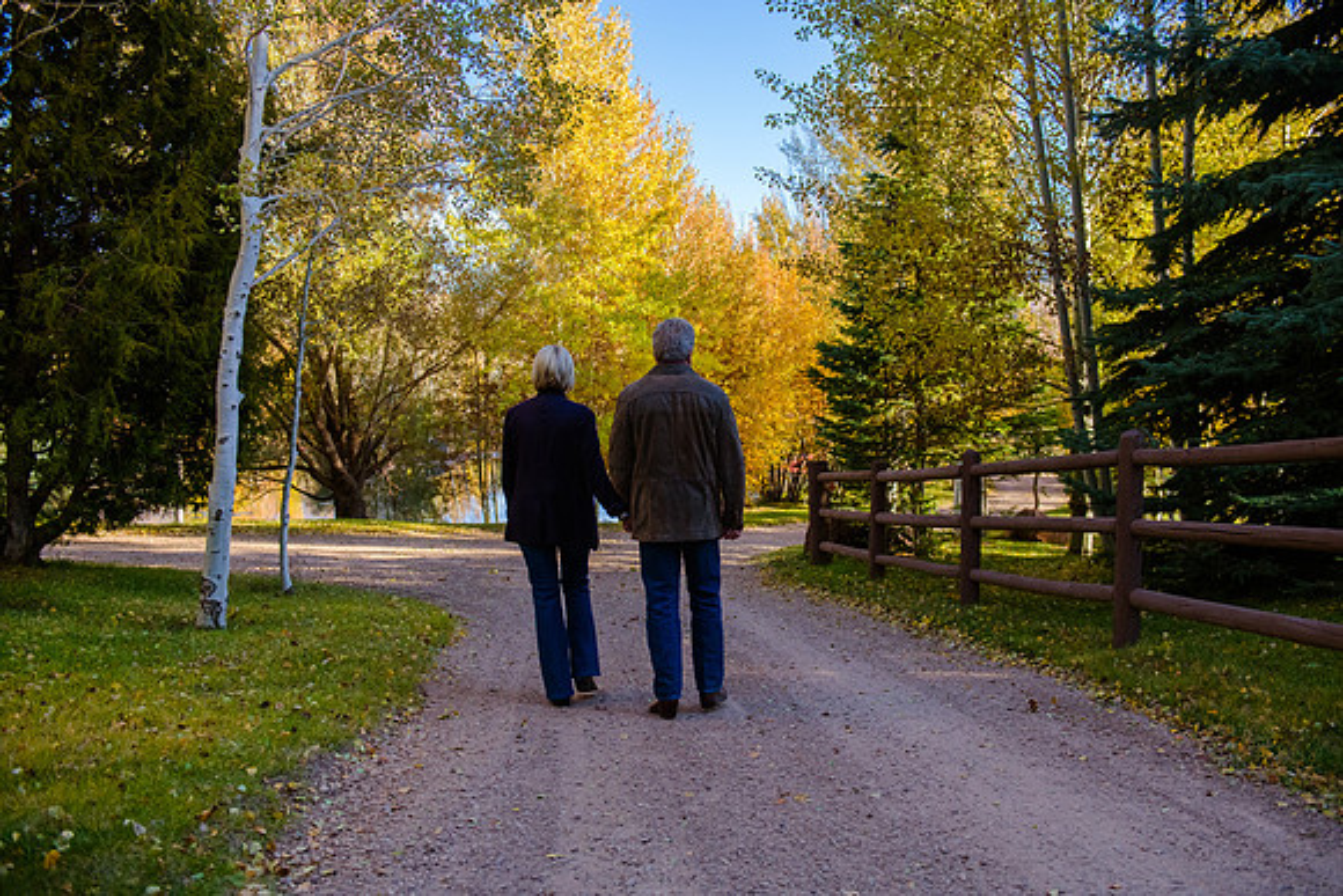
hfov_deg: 58.7
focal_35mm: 32
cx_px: 672
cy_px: 448
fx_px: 1194
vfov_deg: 41.1
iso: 800
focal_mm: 32
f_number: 4
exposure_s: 1/1250
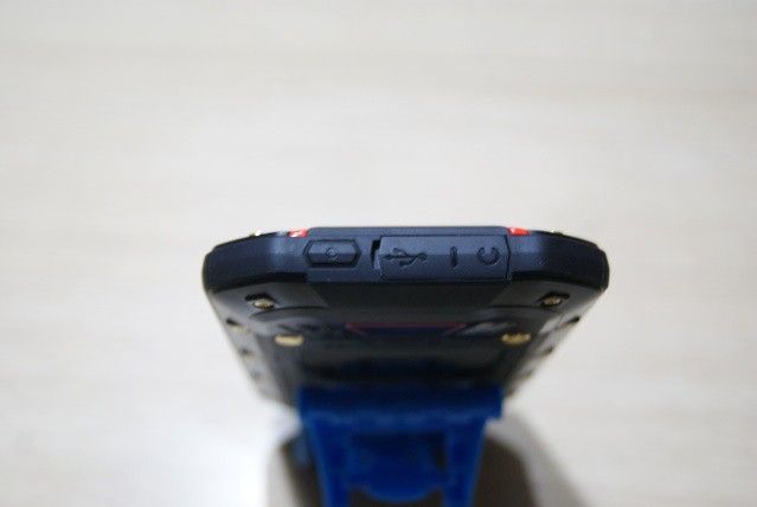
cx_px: 378
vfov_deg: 25.8
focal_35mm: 52
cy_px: 254
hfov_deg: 37.8
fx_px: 1105
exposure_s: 1/4
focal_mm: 35
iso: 400
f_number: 5
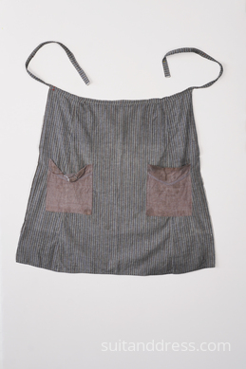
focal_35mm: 48
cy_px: 184
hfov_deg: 28.1
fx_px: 492
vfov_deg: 41.1
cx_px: 123
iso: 320
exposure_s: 1/50
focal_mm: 32
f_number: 9
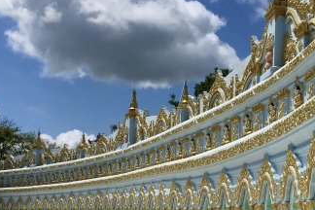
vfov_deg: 23.4
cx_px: 208
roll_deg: -0.7
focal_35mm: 57
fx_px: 499
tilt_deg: +2.9
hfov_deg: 34.7
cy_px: 171
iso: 25
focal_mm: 4.15
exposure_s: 1/5128
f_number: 2.2
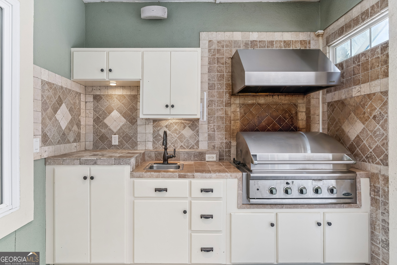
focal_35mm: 19
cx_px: 198
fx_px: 210
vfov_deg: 64.6
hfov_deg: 86.9
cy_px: 132
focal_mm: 19
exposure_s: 1/10
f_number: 8
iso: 250
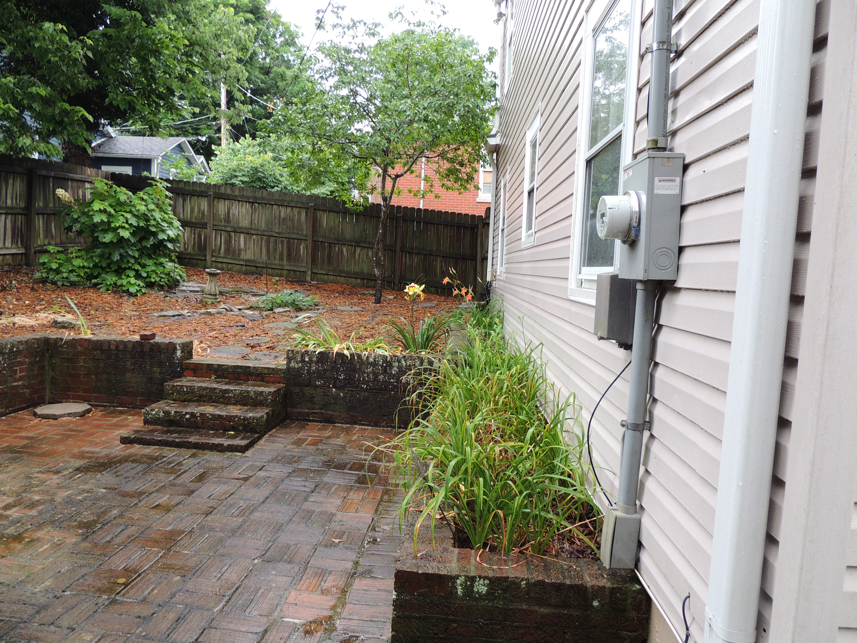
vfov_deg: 56.8
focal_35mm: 24
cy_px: 322
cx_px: 428
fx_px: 594
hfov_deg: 71.6
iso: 160
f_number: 3
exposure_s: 1/30
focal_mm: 4.3
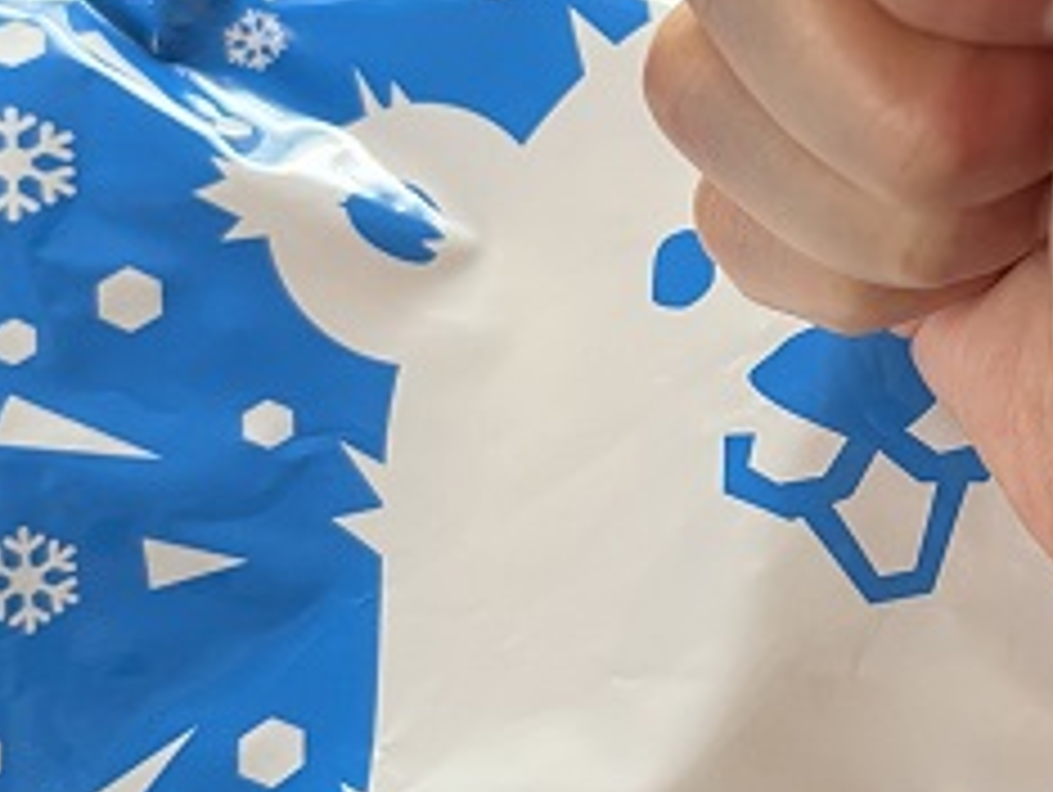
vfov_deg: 20.7
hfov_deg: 26.4
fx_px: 2162
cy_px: 346
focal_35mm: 71
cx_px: 972
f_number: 1.5
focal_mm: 5.7
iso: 160
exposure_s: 1/60
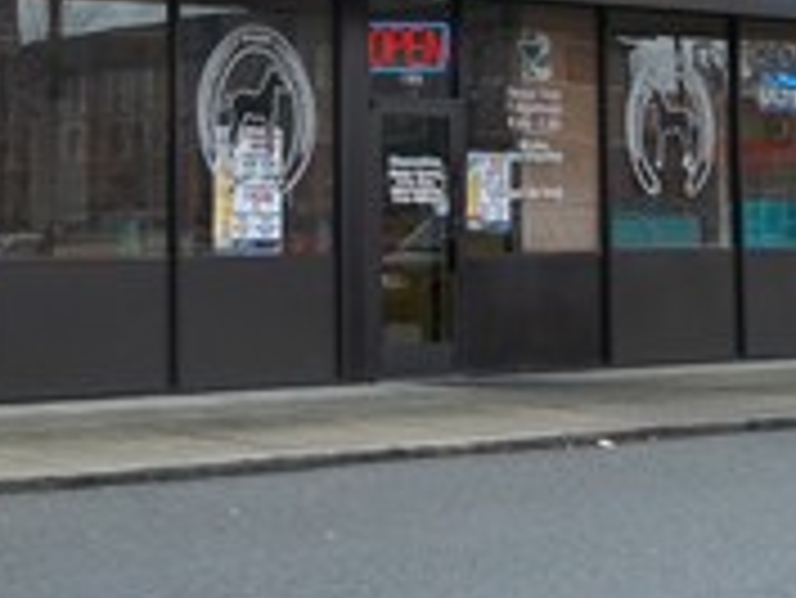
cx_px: 333
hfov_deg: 18.9
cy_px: -40
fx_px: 2393
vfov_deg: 14.0
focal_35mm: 104
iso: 64
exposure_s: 1/100
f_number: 3.7
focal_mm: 8.3
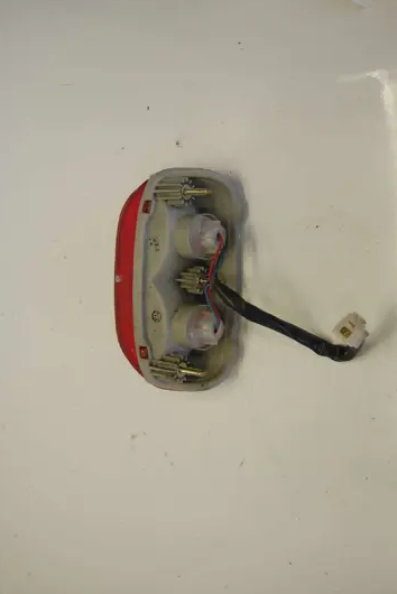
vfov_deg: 42.7
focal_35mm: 46
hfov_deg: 29.3
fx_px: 760
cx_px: 196
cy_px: 296
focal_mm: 30
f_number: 4.5
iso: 400
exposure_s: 1/80
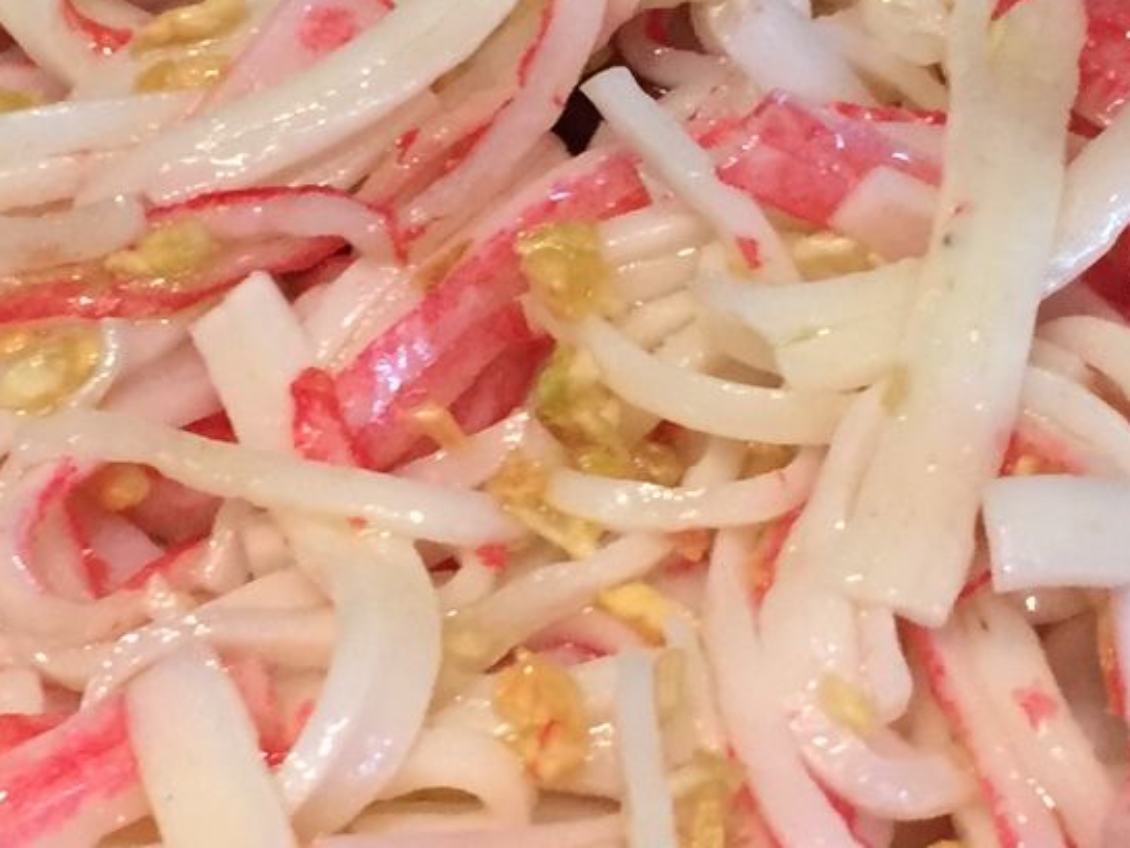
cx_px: 676
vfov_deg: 13.6
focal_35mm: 109
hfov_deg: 18.0
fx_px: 3559
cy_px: 450
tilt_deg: -49.6
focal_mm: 4.15
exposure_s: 1/30
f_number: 2.2
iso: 160
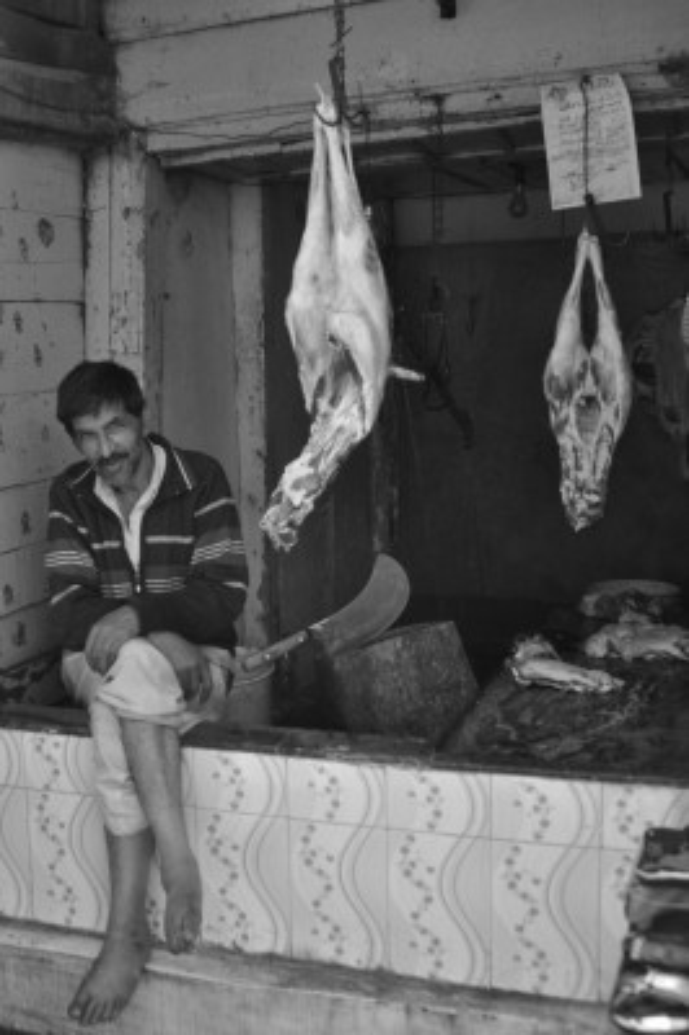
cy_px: 518
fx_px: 1208
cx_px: 344
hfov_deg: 31.8
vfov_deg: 46.4
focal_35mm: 42
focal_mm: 28
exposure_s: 1/125
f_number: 5.6
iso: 200
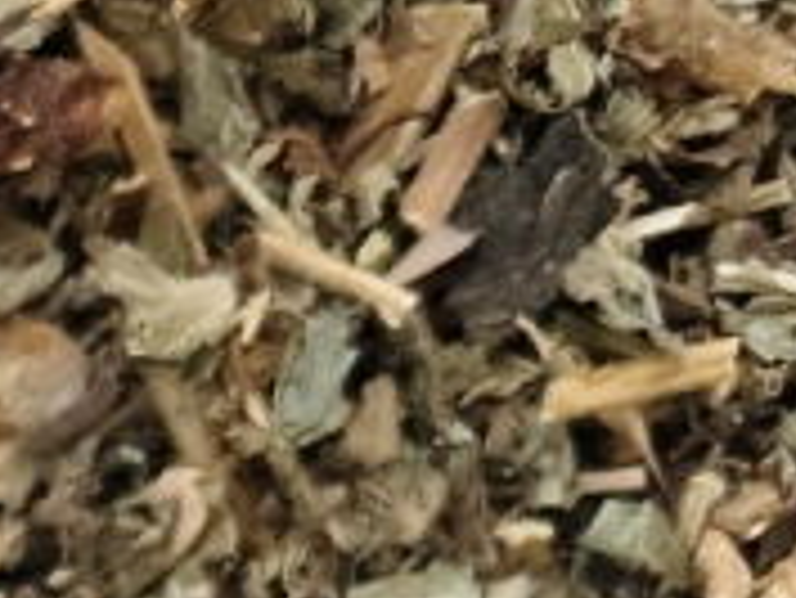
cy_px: 1344
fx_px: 2393
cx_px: -832
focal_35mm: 104
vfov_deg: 12.0
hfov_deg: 15.1
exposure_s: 1/344
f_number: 1.88
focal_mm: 5.56
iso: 3580
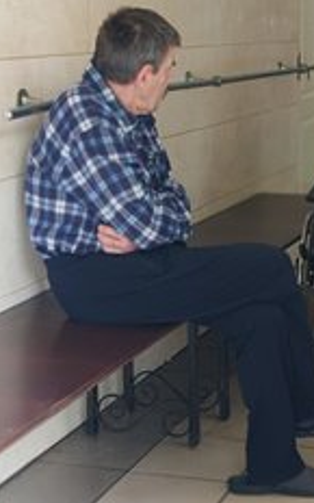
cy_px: 240
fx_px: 1150
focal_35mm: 84
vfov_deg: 24.6
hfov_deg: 15.3
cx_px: 308
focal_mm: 6.06
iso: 500
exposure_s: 1/33.3
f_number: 2.8
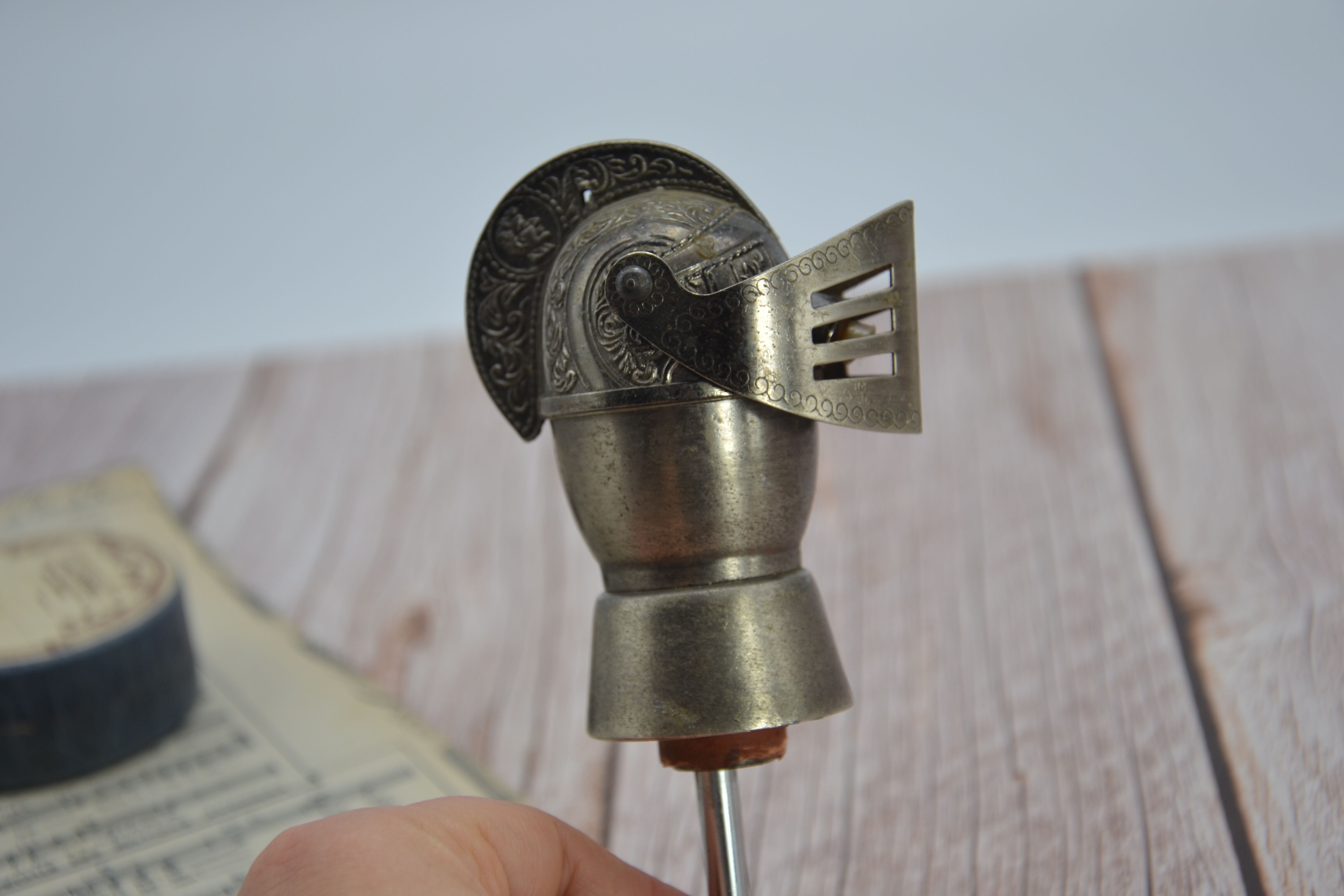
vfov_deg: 15.7
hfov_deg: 23.4
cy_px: 448
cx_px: 672
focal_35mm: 87
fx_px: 3248
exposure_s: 1/125
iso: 110
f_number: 5.6
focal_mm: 58
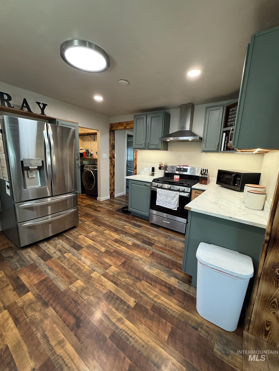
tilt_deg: -11.4
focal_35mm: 14
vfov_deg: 102.1
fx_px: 150
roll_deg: -2.8
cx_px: 140
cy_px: 186
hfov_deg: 85.7
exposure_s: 1/60
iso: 200
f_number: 2.2
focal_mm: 2.22
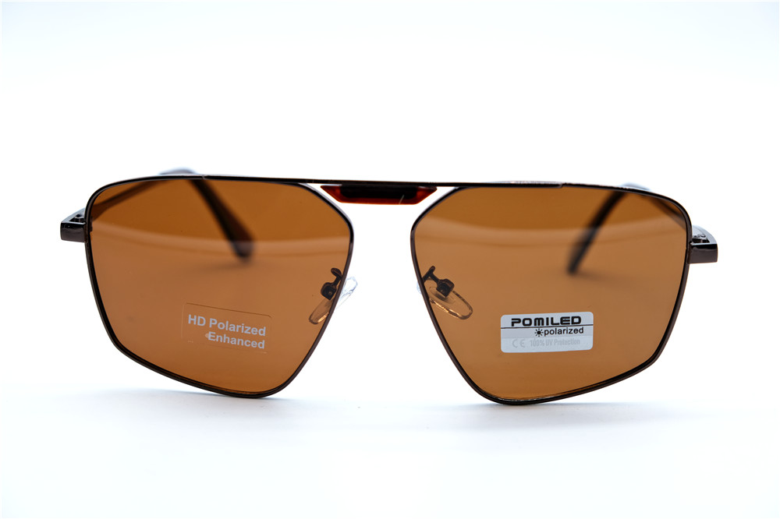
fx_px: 1451
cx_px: 390
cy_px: 260
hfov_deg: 30.1
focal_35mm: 67
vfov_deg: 20.3
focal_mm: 44.4
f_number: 5.6
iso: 160
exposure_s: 1/125
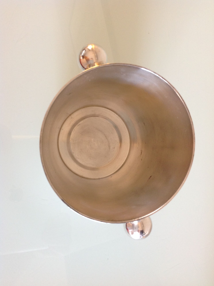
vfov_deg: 52.7
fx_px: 289
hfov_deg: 40.6
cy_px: 143
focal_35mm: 35
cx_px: 107
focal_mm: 4.28
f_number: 2.4
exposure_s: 1/15
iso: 100
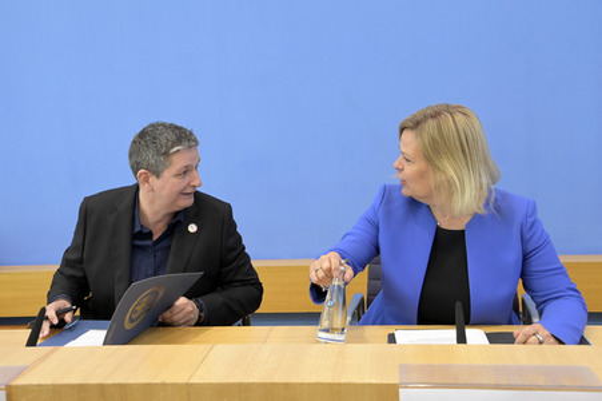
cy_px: 200
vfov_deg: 31.8
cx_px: 301
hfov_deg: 46.4
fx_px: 702
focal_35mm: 42
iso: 5000
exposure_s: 1/400
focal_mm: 42
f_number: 7.1
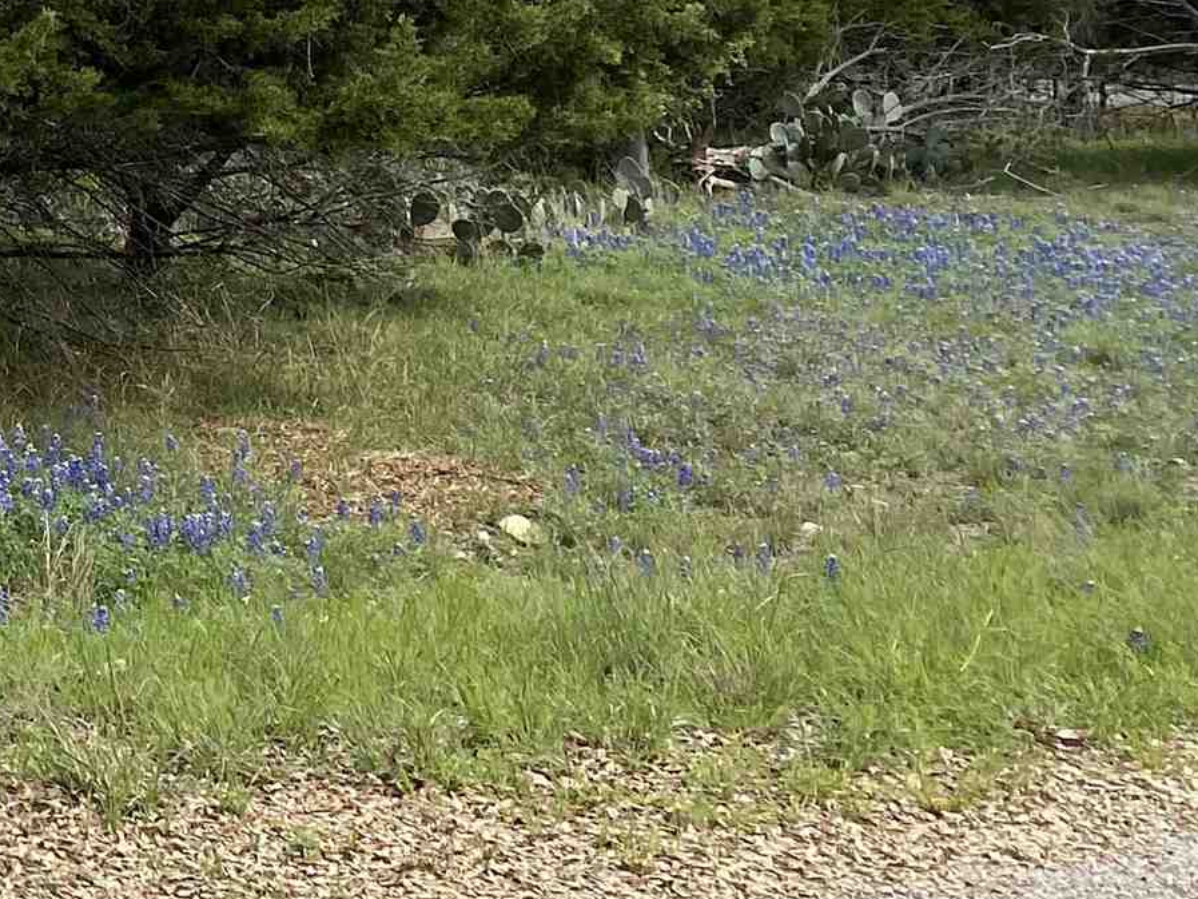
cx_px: -676
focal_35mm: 89
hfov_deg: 18.9
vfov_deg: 15.0
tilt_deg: +9.6
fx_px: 3081
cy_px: -577
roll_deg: +1.7
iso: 32
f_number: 1.8
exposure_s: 1/3401
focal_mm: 4.25
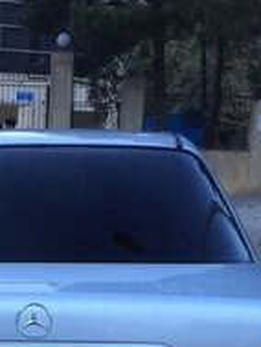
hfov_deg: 19.1
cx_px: 33
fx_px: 763
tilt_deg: -17.0
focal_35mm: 76
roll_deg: -2.1
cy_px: 408
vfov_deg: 23.6
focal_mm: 4.15
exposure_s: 1/33
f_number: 2.2
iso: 160
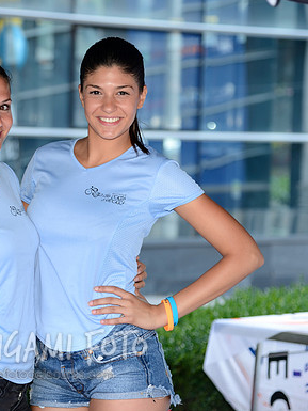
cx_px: 54
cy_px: 206
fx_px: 1684
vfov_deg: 13.9
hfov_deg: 10.4
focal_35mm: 142
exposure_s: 1/60
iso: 100
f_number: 4
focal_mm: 98
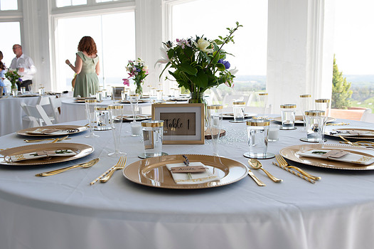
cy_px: 116
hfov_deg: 58.7
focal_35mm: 32
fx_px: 332
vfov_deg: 41.0
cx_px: 178
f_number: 5.6
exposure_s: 1/200
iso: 125
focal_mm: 29
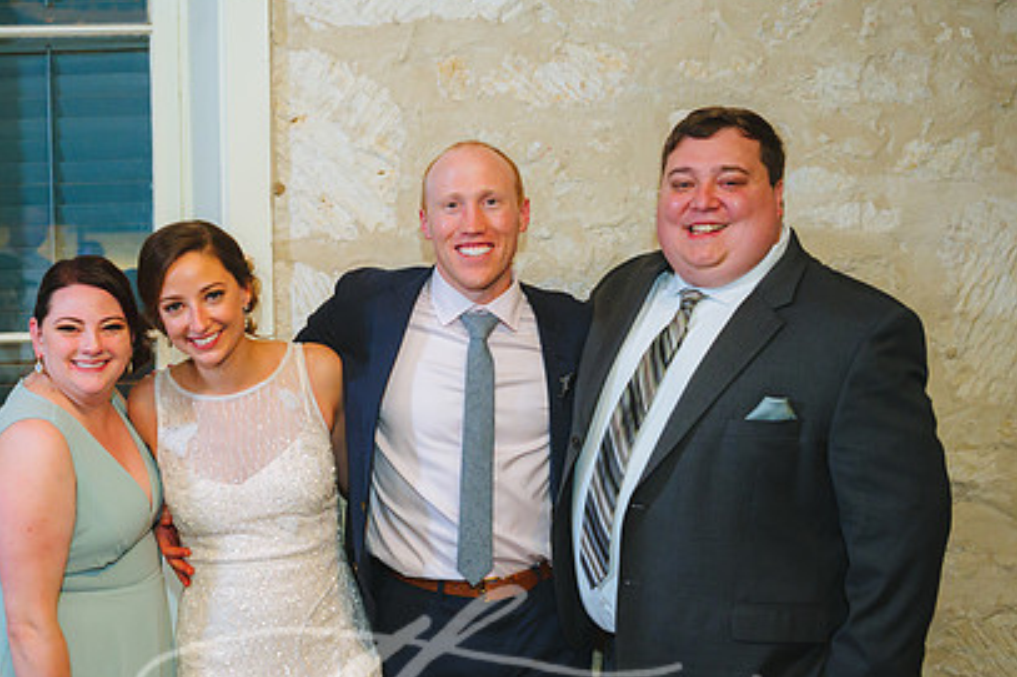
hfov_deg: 34.2
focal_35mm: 58
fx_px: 1638
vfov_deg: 23.3
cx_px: 332
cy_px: 440
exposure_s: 1/80
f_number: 2.8
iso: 2000
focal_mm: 38
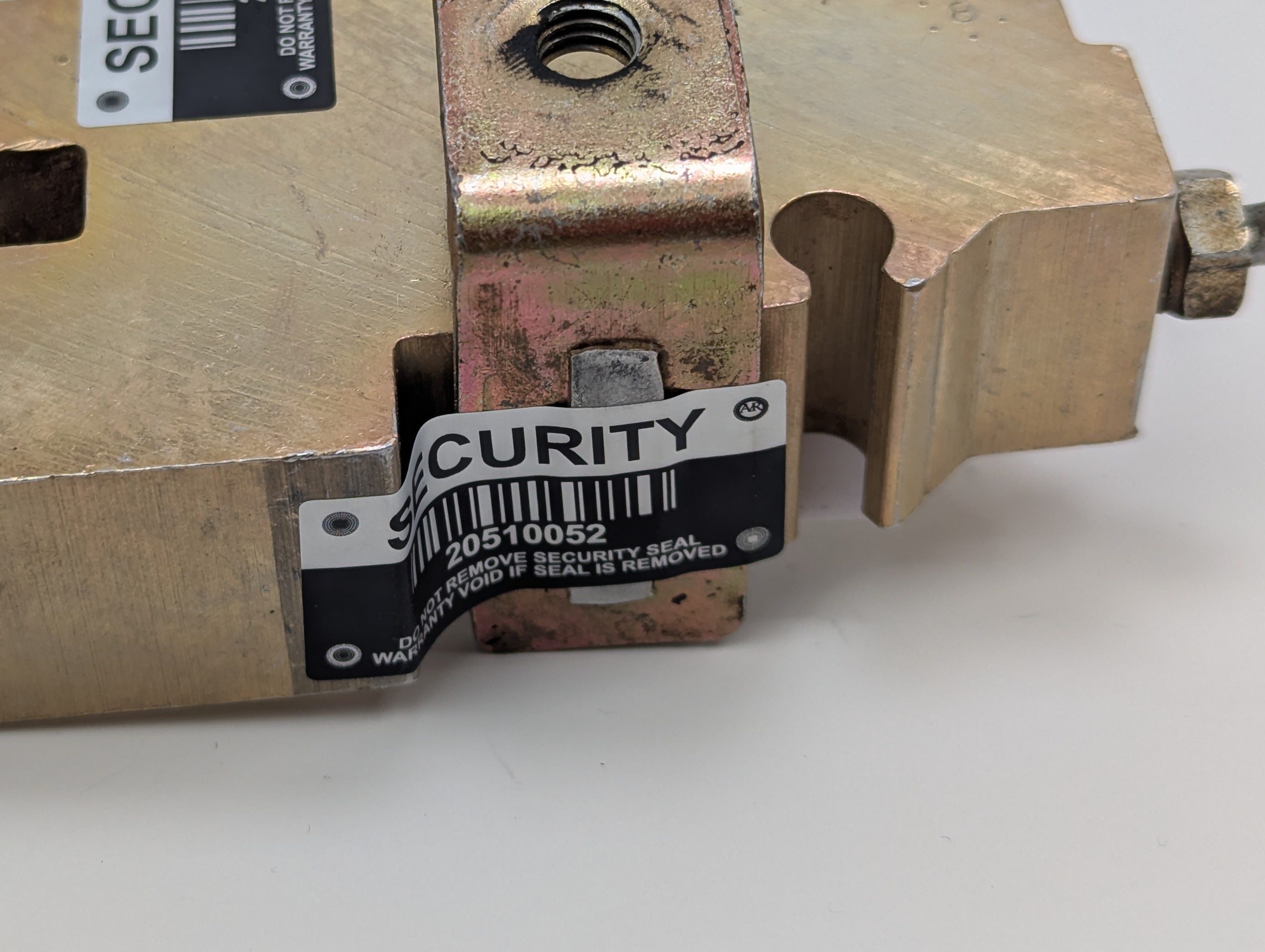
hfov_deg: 27.2
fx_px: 2598
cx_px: 429
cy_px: 282
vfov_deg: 20.7
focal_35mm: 71
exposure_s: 1/105
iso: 54
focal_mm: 6.81
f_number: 1.85
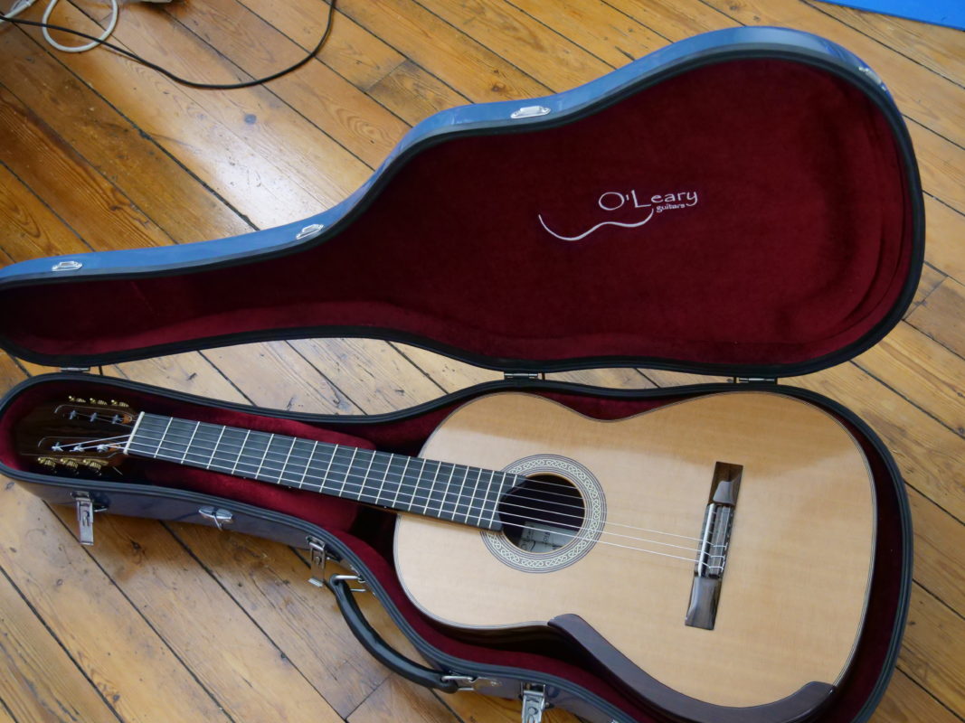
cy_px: 362
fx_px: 1226
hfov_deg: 43.0
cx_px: 482
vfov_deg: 32.9
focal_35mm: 44
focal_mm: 22
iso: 3200
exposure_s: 1/60
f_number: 4.5
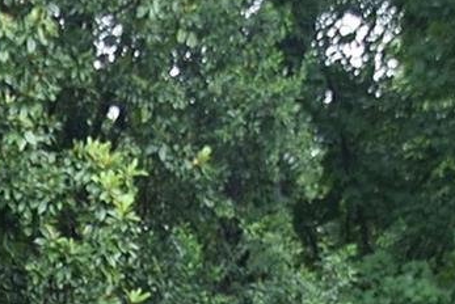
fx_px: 1568
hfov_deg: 14.9
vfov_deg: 9.5
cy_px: 784
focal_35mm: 124
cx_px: -287
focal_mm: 14
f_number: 5.6
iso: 560
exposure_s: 1/125
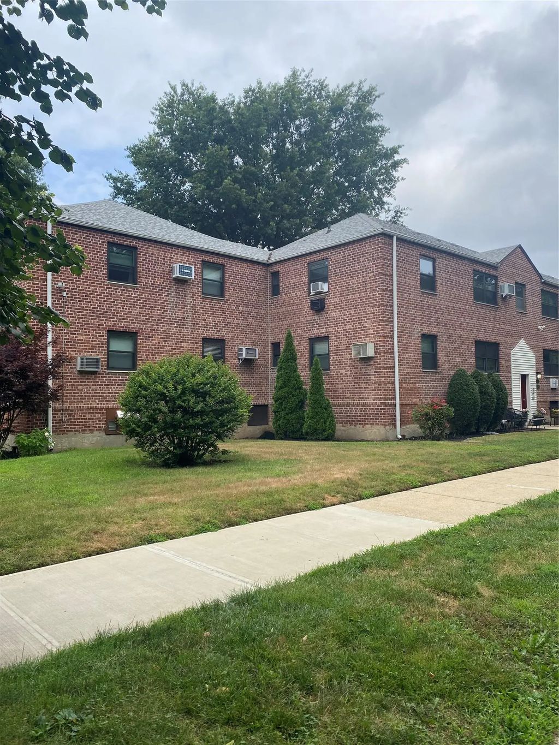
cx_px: 280
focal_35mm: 26
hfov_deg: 53.1
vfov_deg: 67.3
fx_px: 560
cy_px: 372
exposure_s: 1/1898
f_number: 1.8
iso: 32
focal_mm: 4.25
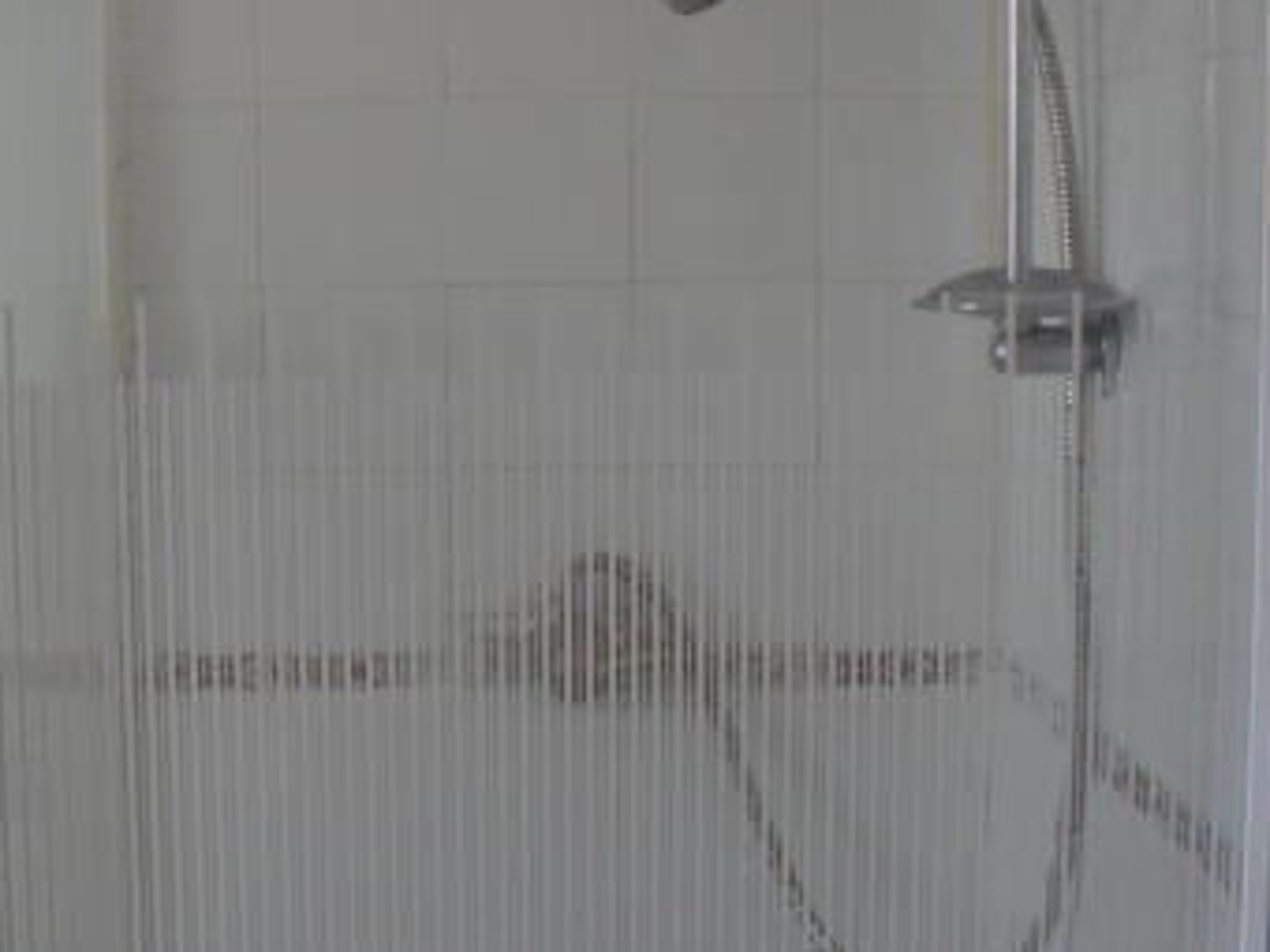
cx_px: 368
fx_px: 2201
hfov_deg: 31.8
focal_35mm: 60
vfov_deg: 24.4
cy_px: 442
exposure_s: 1/45
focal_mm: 6.3
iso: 160
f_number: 3
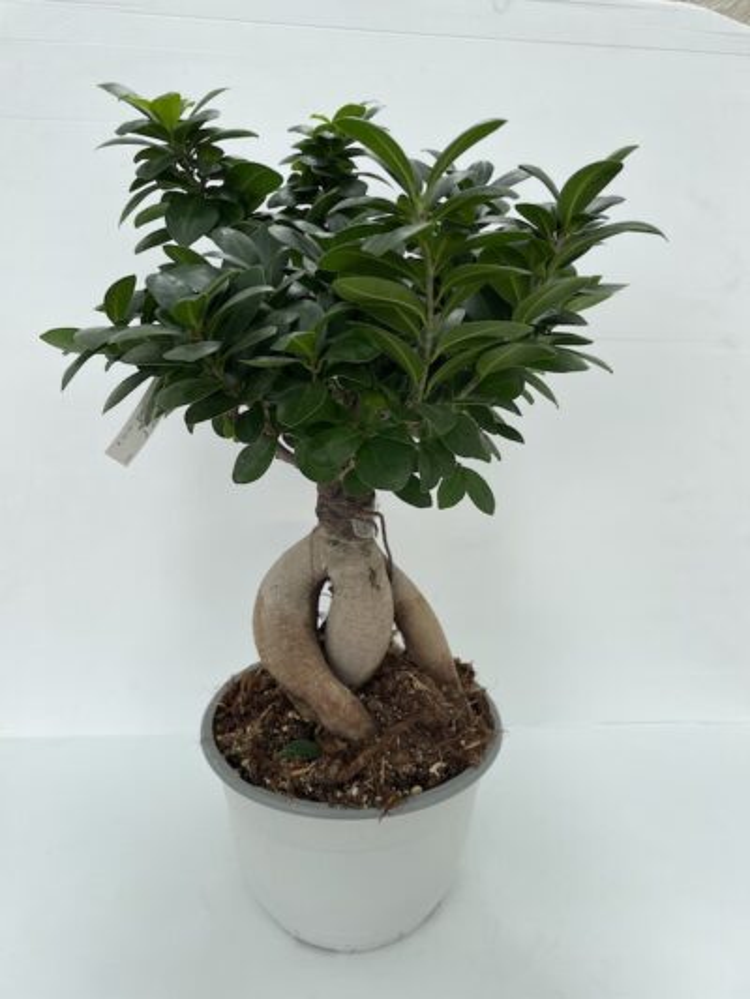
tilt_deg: -15.8
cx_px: 375
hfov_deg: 53.1
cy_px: 500
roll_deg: -1.0
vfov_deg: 67.3
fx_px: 751
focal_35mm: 26
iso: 32
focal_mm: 4.2
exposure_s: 1/186
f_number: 1.6
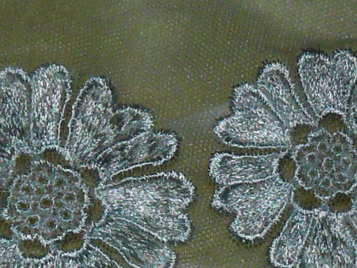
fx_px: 3446
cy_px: 203
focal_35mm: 334
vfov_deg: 4.5
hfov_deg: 5.9
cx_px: -37
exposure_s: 1/30
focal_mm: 10.4
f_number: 3.2
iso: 100
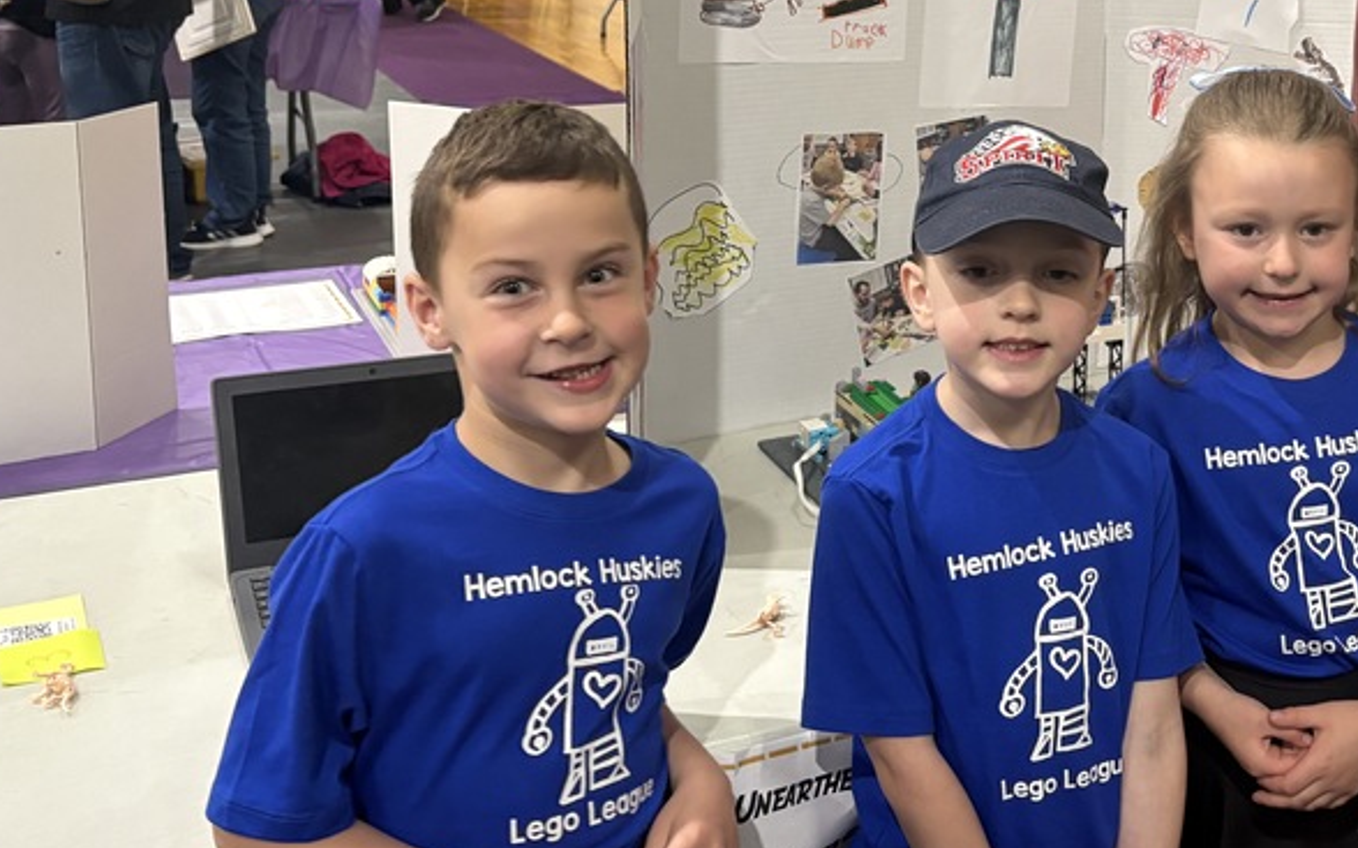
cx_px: 1000
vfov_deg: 26.2
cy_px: 122
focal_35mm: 48
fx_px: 1776
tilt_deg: -9.1
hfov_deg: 40.8
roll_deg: -2.3
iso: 250
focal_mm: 5.96
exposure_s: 1/60
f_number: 1.6
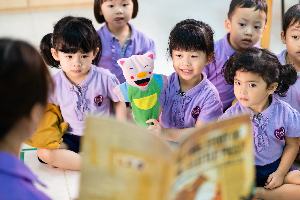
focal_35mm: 84
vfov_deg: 16.3
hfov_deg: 24.2
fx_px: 700
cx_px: 150
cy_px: 100
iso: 640
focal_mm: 56
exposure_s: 1/640
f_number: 1.2
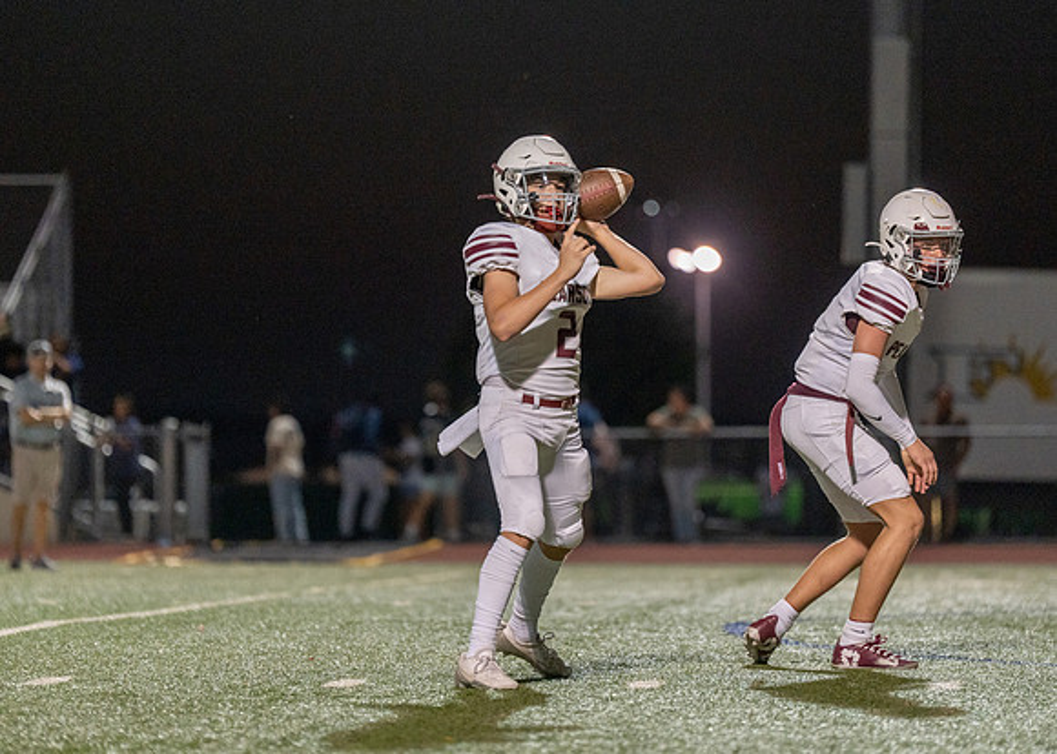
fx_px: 6724
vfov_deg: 6.4
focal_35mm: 224
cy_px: 336
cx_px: 523
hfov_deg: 9.0
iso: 2000
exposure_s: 1/1000
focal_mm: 188
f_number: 2.8
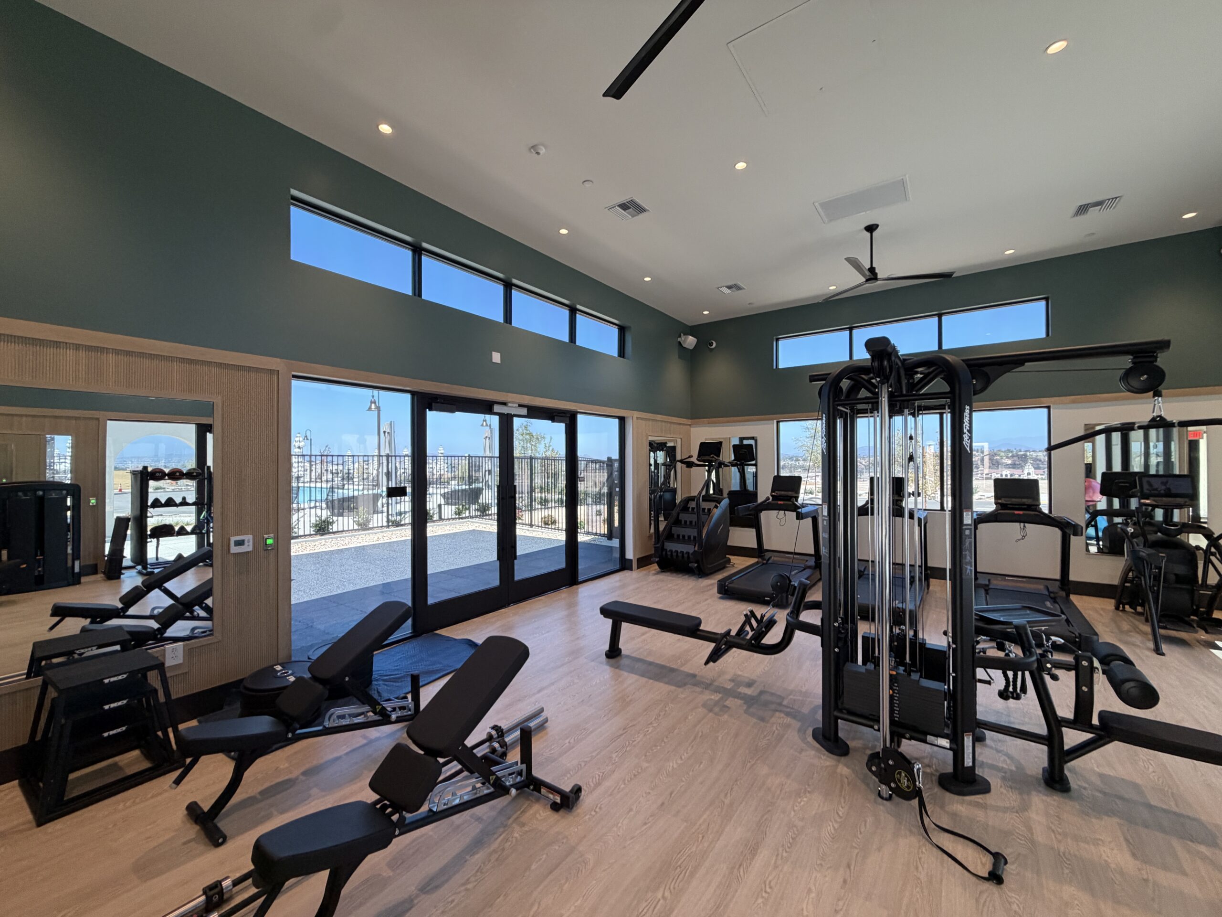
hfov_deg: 102.1
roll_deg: +0.3
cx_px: 611
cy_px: 458
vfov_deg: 85.7
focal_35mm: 14
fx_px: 494
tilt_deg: +0.0
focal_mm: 2.22
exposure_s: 1/121
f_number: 2.2
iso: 200
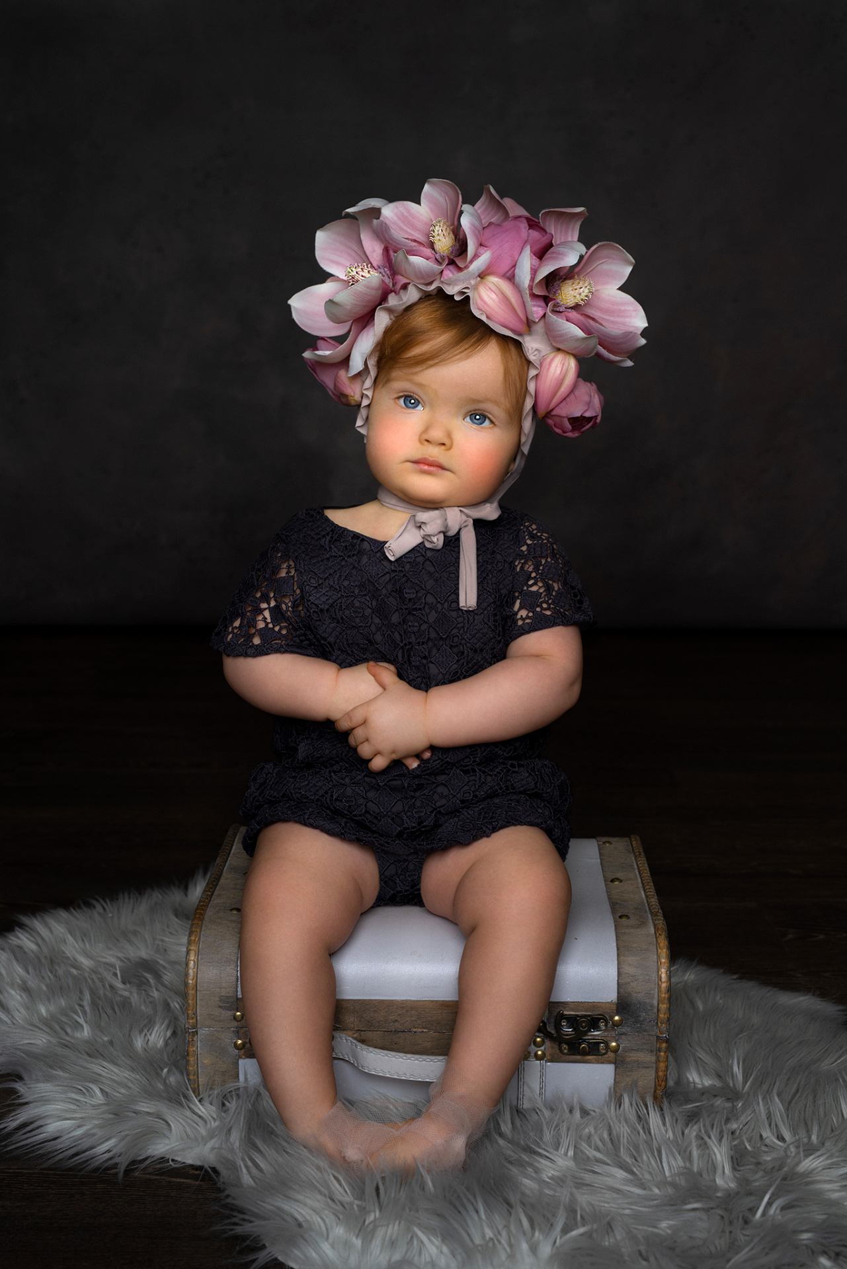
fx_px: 1763
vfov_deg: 39.6
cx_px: 424
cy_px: 634
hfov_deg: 27.0
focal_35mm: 50
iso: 100
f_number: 7.1
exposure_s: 1/200
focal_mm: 50
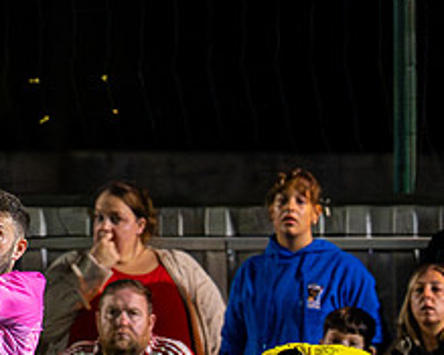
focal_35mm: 2026
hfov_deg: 1.0
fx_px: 26611
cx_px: 8
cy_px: 98
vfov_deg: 0.8
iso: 10000
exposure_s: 1/640
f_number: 4.5
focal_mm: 400
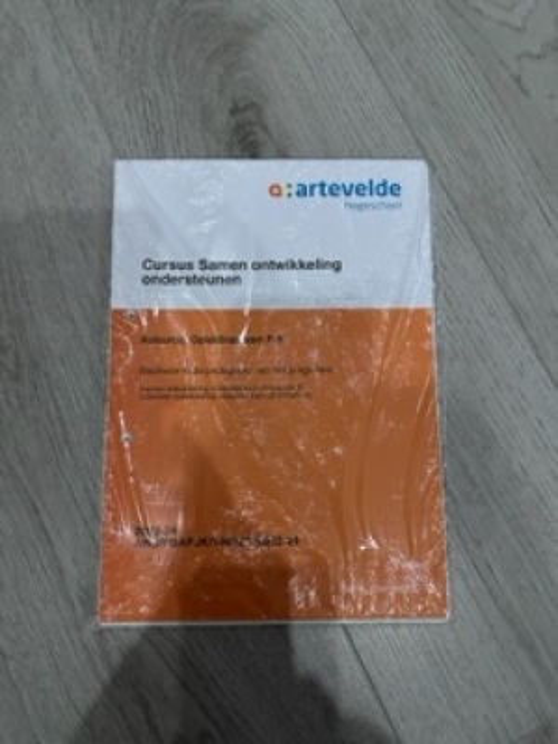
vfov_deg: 71.6
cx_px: 279
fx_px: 516
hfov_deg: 56.8
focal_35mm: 24
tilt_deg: -81.4
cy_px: 372
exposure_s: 1/53
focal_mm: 6.86
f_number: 1.78
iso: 1000
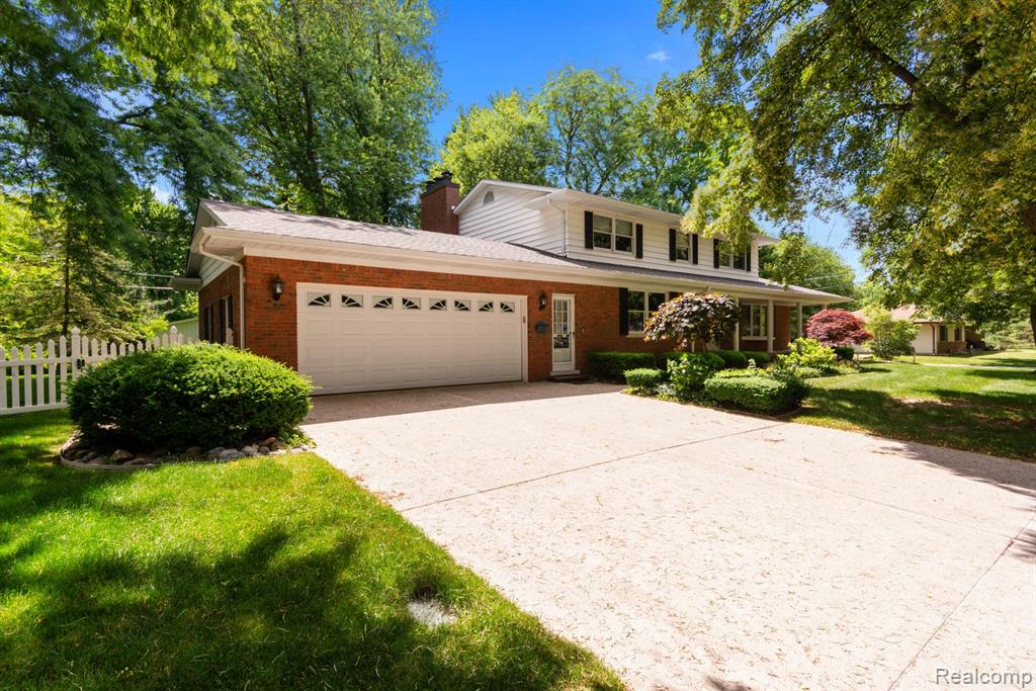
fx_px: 489
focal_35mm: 17
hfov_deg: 93.3
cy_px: 346
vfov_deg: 70.5
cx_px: 518
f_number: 9
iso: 320
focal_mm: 17
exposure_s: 1/160
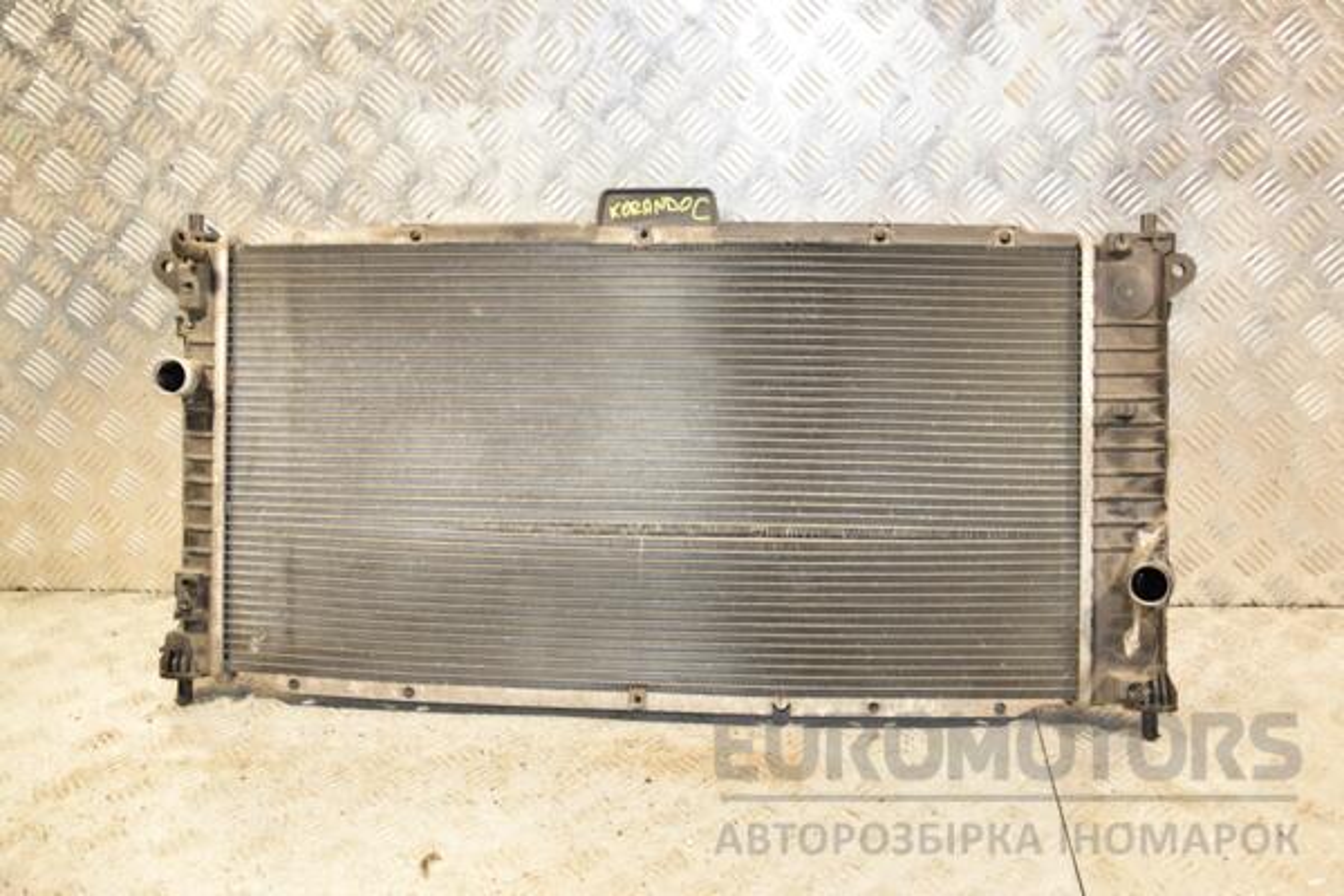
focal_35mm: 36
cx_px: 672
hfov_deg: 53.1
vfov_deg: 36.9
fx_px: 1344
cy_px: 448
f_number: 5
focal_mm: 24
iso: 800
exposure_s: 1/160
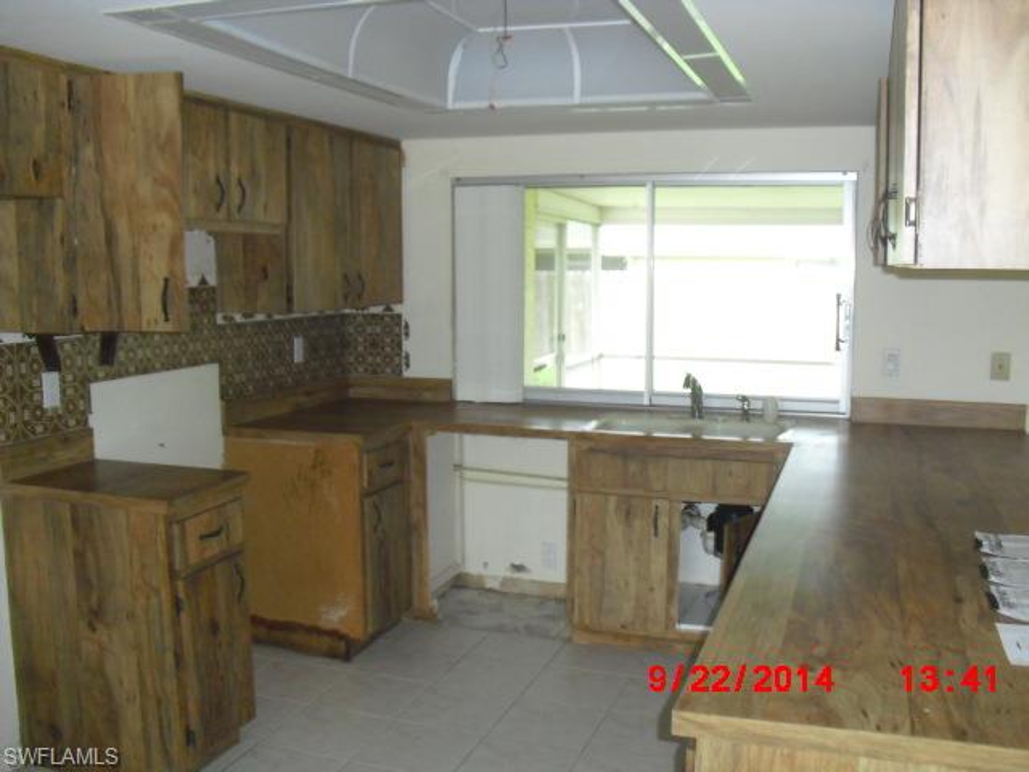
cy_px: 386
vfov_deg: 39.7
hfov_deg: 51.4
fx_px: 1070
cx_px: 514
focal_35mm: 36
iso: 400
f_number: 3.1
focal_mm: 6.3
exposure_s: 1/60
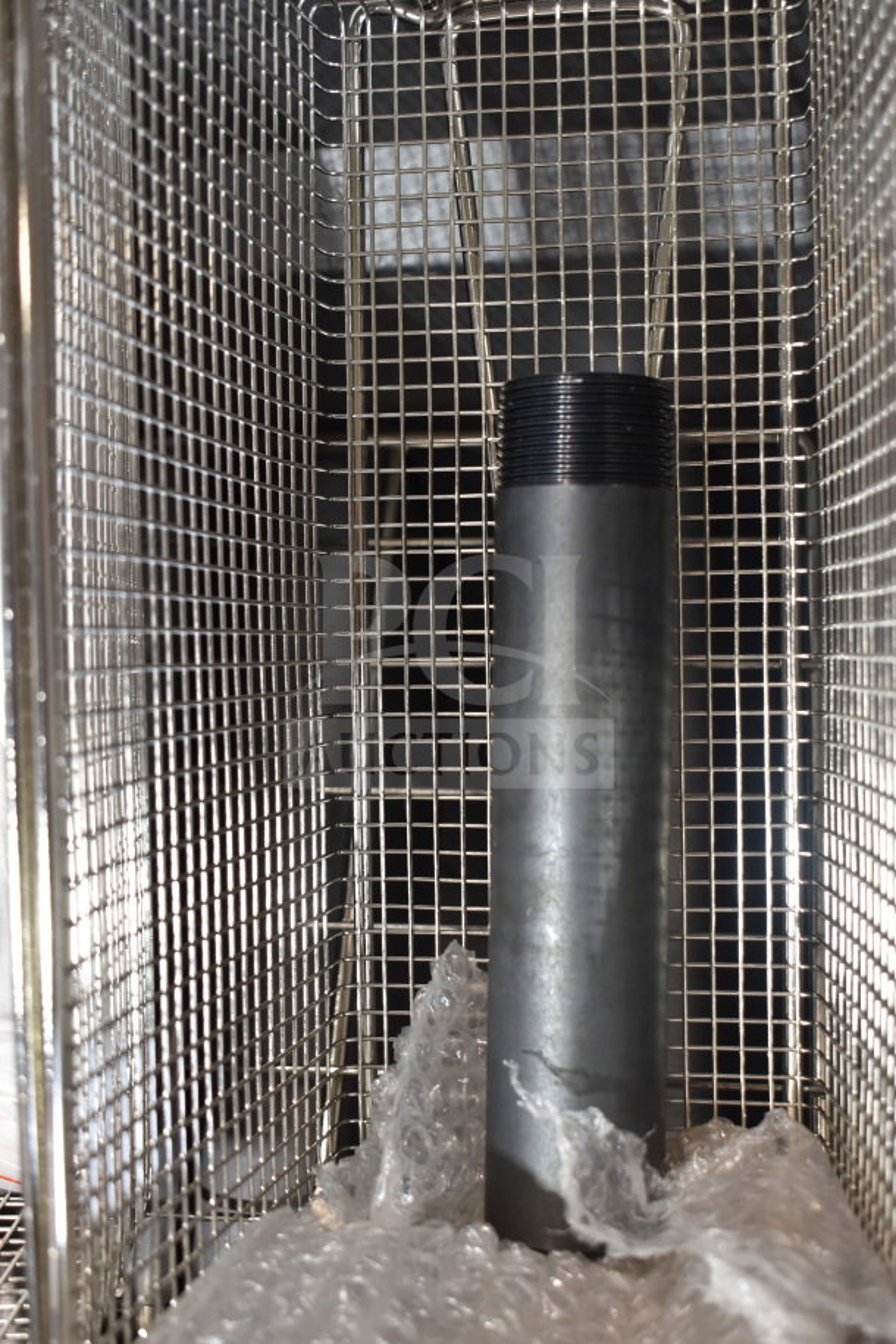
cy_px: 672
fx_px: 1792
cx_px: 448
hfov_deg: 28.1
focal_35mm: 48
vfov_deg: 41.1
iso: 500
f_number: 4.5
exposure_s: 1/50
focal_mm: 32
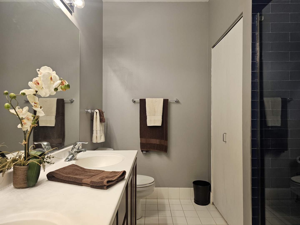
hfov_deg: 73.9
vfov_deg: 58.9
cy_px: 112
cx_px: 150
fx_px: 199
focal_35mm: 23
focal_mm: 6.3
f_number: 1.7
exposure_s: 1/120
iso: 160
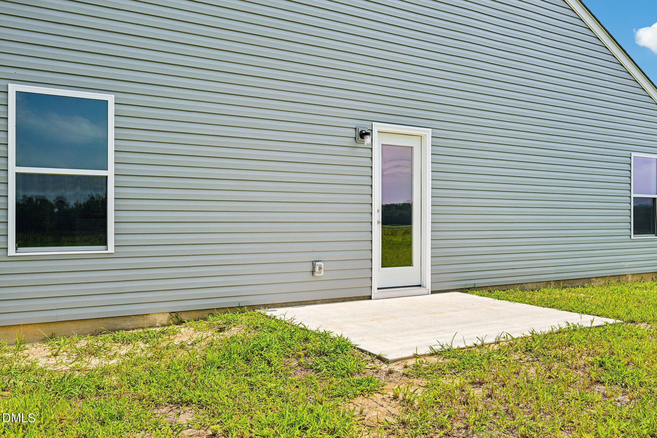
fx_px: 547
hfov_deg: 61.9
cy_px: 219
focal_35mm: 30
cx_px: 328
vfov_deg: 43.6
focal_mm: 30
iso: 100
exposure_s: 1/400
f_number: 8
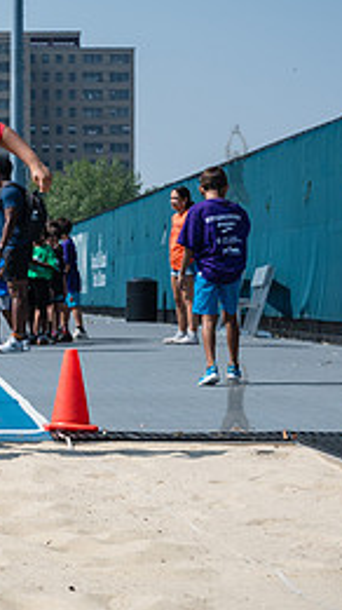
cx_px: -109
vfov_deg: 13.6
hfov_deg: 7.6
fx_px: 2551
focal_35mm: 158
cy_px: 304
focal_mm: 60
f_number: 5.6
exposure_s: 1/2500
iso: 400
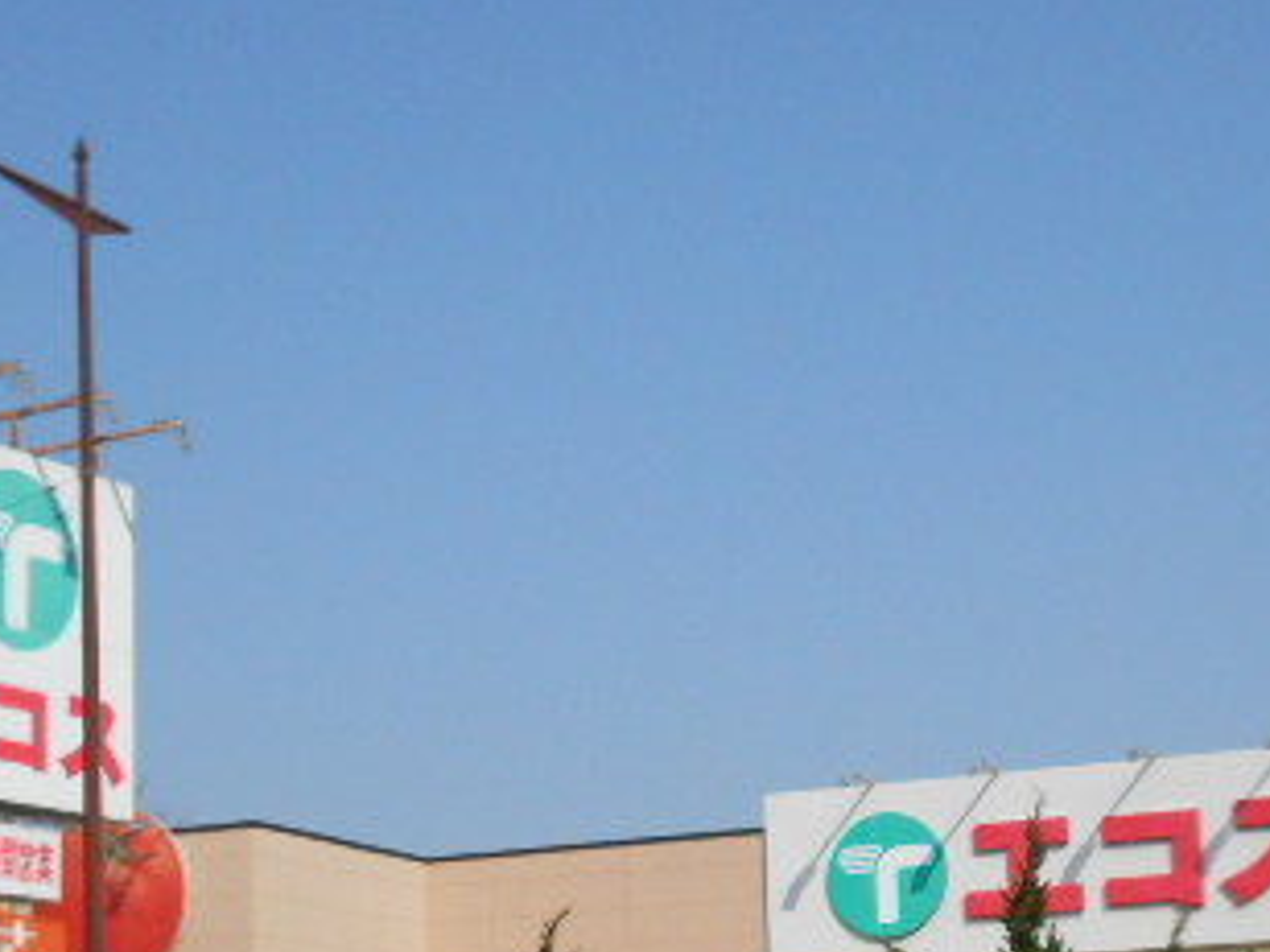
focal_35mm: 81
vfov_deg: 18.0
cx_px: 709
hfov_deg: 24.1
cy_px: 812
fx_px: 2972
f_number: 9.8
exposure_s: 1/1000
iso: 400
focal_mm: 6.7
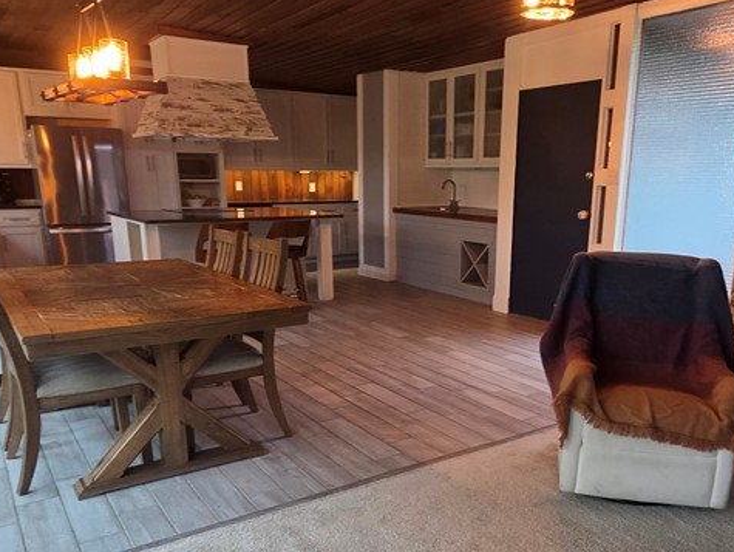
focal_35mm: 28
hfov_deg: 63.0
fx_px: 594
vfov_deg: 49.2
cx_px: 431
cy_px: 356
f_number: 2.2
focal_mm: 2.2
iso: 250
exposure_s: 1/60
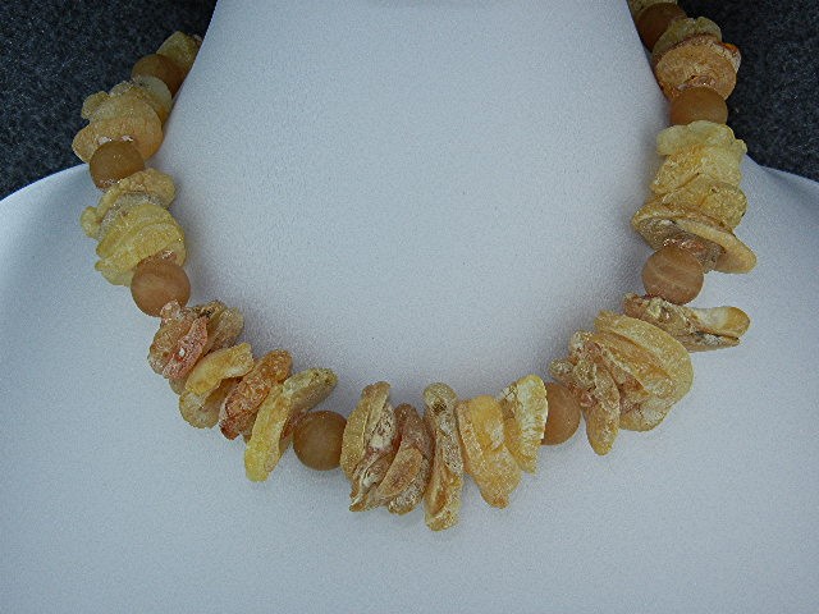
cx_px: 410
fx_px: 1065
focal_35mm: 45
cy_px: 307
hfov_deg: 42.1
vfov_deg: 32.2
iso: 188
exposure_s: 1/32.4
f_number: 3.8
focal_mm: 8.1
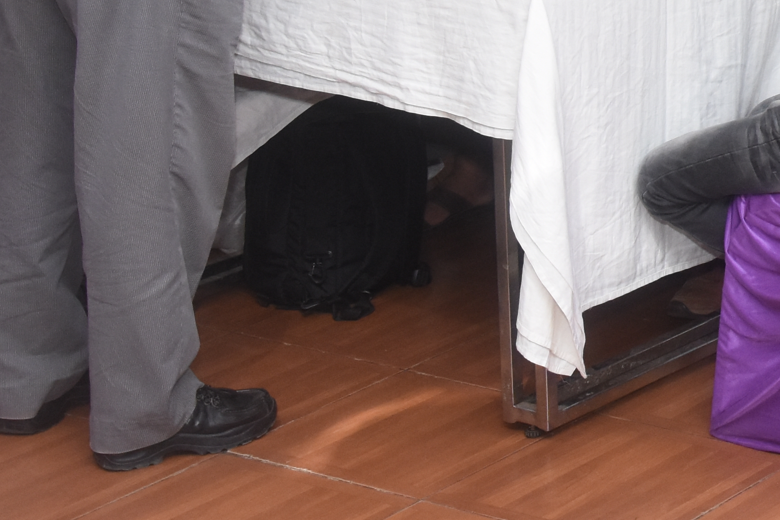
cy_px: -227
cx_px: 1104
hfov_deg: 15.2
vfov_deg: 10.6
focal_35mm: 126
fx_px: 2730
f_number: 5.6
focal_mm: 24
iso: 1000
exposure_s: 1/200
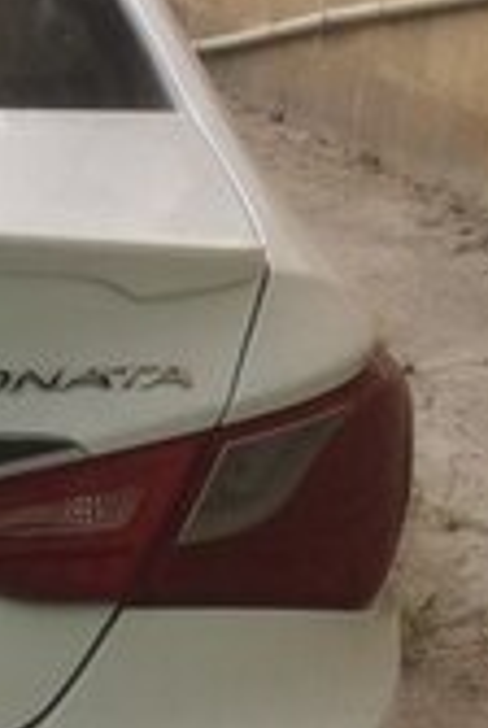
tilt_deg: -20.4
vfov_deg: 16.9
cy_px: 695
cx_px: -518
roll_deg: -0.9
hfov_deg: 10.5
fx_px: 2410
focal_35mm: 119
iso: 32
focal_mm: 4.15
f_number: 2.2
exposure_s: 1/651
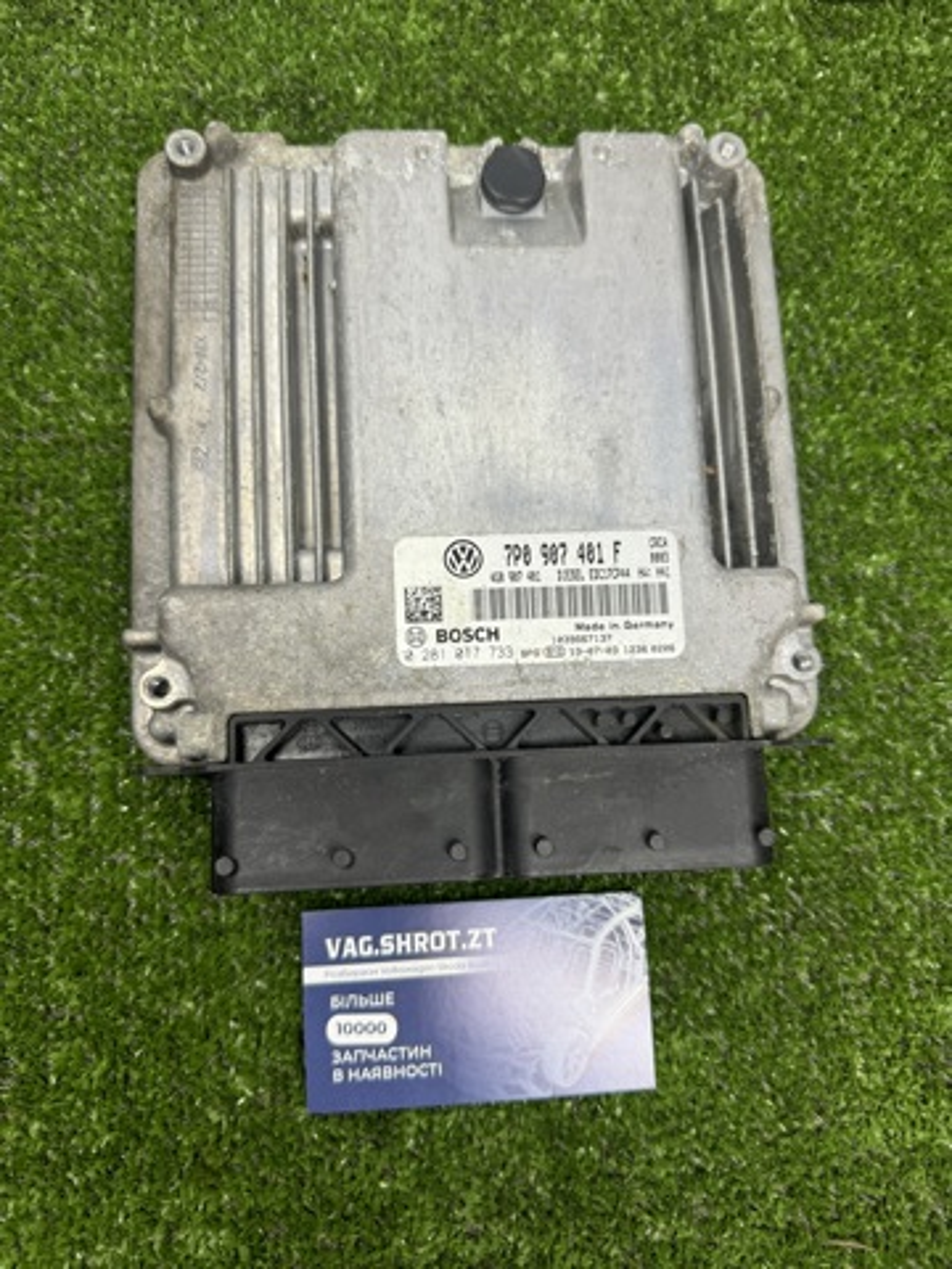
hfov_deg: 56.8
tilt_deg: -78.2
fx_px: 880
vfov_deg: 71.6
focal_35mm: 24
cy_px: 634
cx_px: 476
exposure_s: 1/100
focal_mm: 6.76
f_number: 1.78
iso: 64
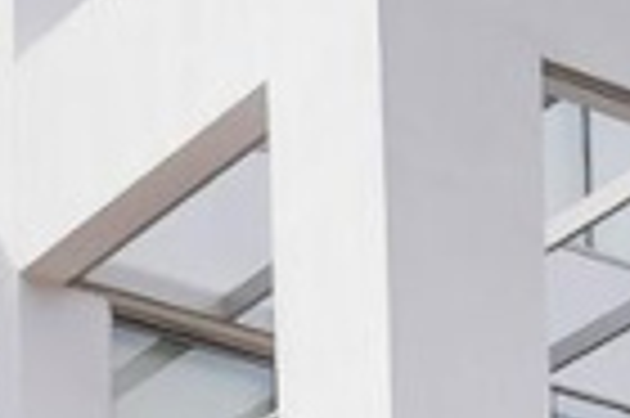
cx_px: 612
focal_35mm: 110
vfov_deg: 12.1
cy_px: 533
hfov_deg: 18.2
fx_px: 1923
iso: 220
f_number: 4
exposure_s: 1/60
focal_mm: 10
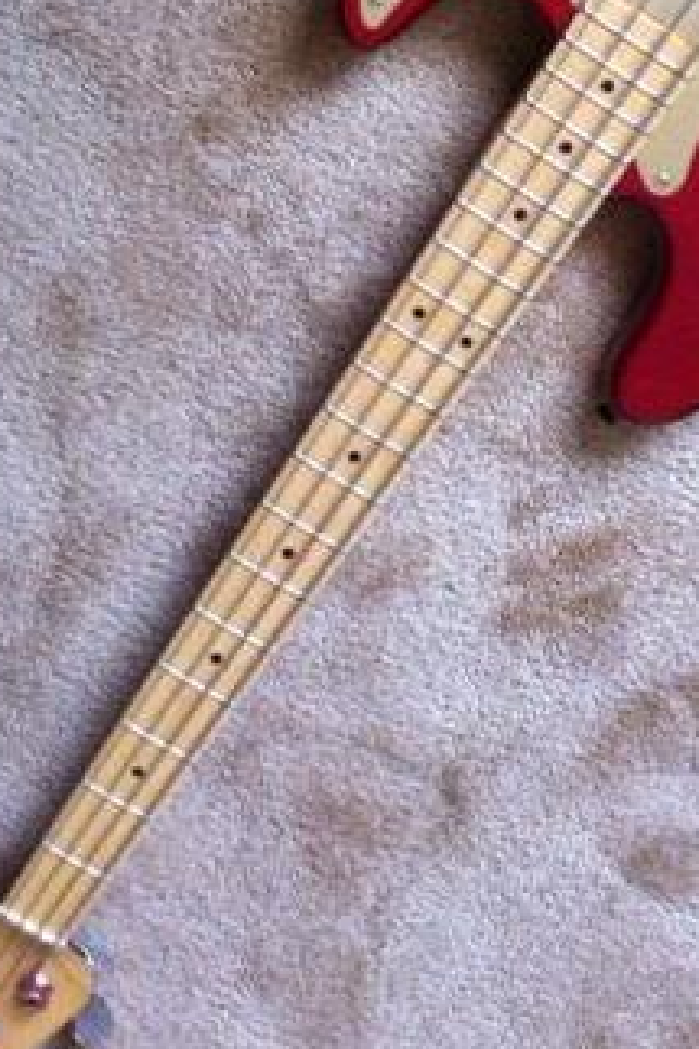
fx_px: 2099
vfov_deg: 27.6
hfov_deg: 18.8
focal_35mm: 72
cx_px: 520
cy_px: 244
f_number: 2.8
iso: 200
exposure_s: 1/15
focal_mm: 3.9
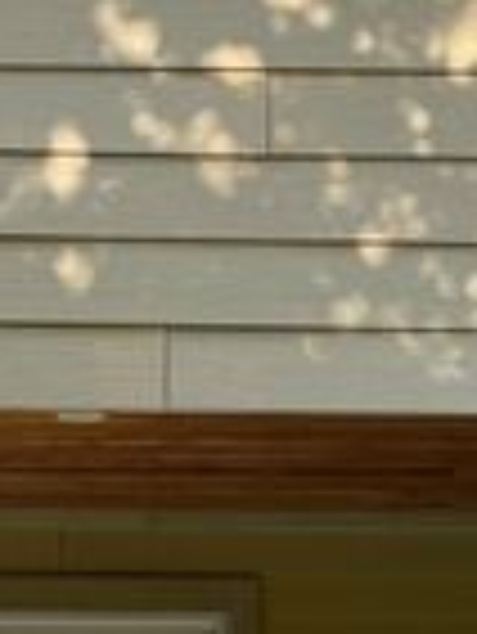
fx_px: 2256
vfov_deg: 14.5
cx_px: 104
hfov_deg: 12.0
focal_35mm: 123
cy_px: 1063
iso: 32
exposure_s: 1/934
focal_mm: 4.25
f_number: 1.8
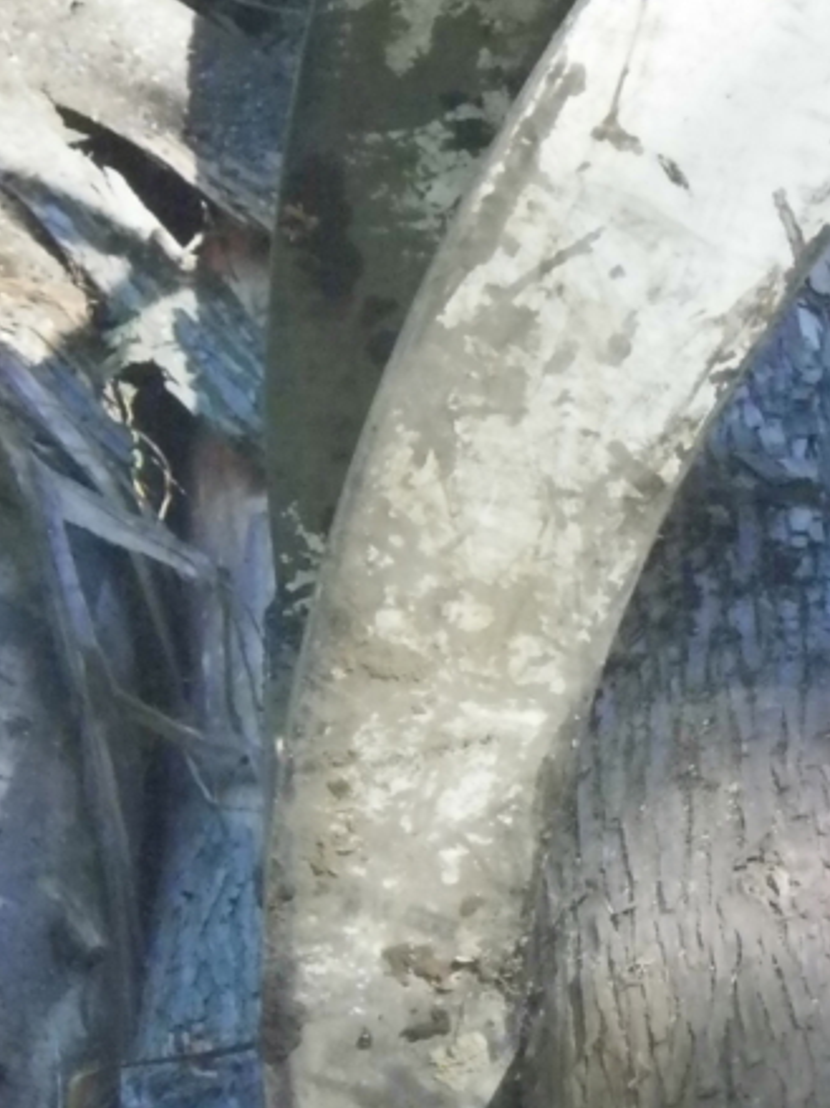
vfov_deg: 7.8
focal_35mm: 255
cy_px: 846
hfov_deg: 5.8
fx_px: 8156
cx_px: 689
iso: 800
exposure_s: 1/125
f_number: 5.5
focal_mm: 25
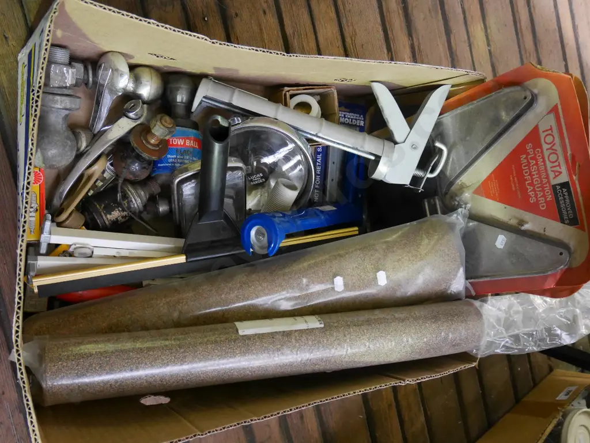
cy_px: 222
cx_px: 295
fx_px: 546
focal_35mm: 32
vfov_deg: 44.2
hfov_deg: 56.8
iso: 3200
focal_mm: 16
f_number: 4
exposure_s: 1/15
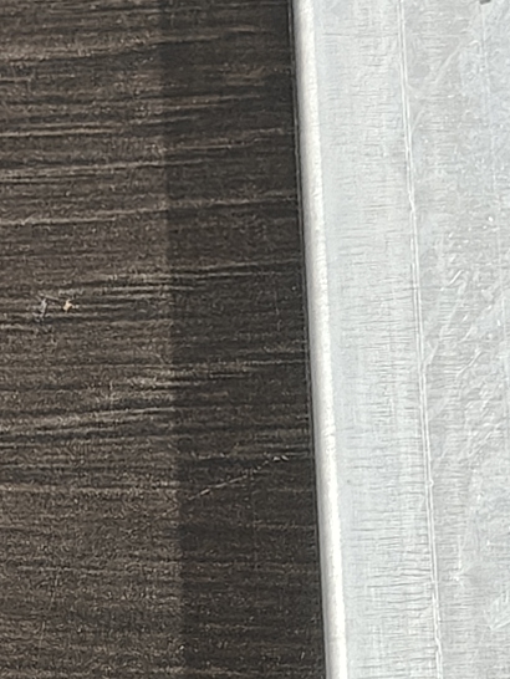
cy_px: 846
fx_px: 3533
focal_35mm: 180
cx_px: 70
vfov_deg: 10.8
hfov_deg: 8.2
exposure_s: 1/50
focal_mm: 5.59
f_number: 1.8
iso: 500
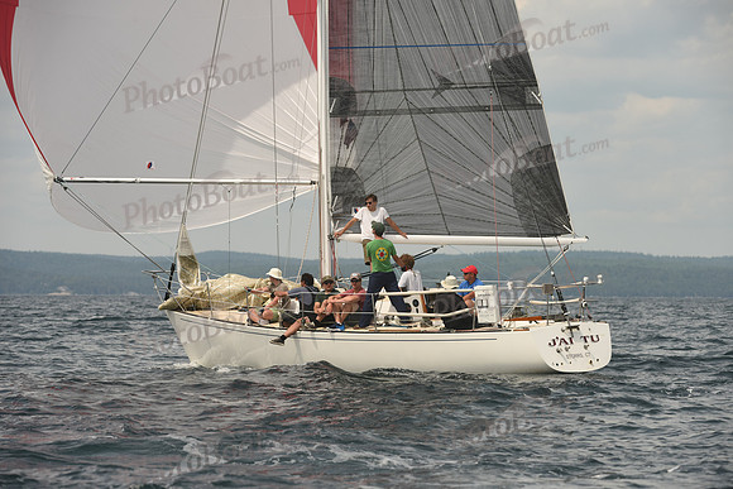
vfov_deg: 6.9
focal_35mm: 200
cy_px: 244
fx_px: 4073
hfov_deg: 10.3
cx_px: 366
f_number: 7.1
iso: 250
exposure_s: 1/1000
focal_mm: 200
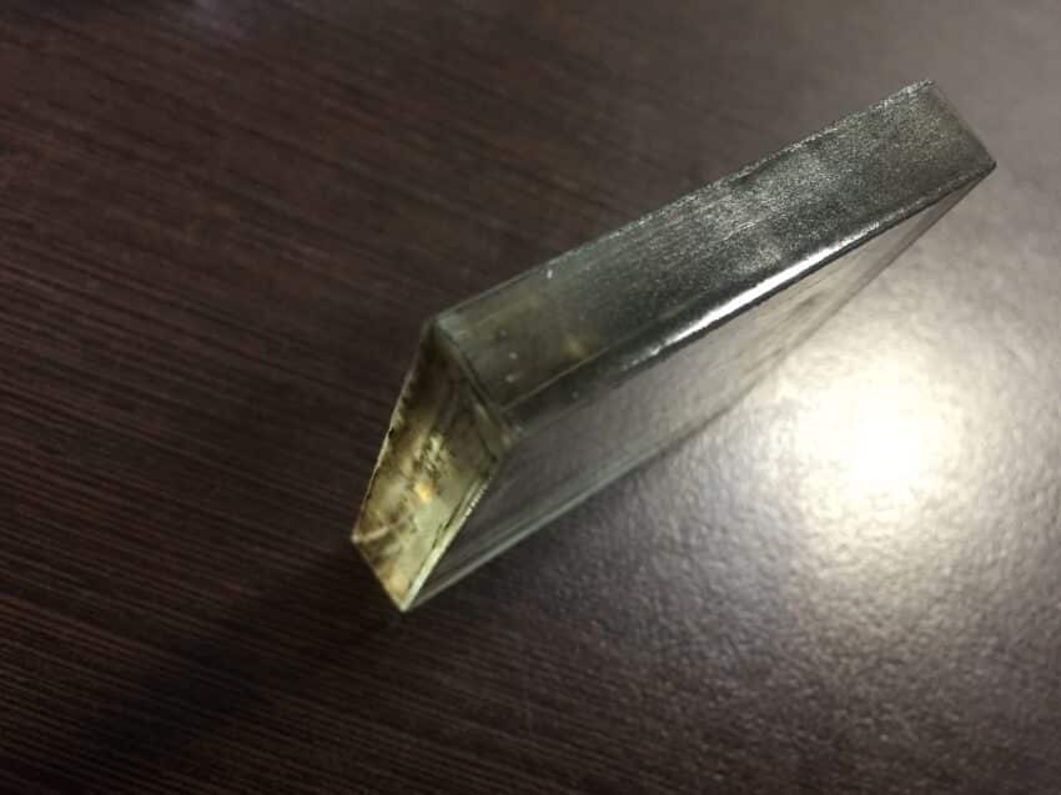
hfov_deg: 61.7
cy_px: 398
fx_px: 889
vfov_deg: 48.2
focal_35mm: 29
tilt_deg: -63.2
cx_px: 530
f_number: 2.2
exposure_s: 1/10
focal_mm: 4.15
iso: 100
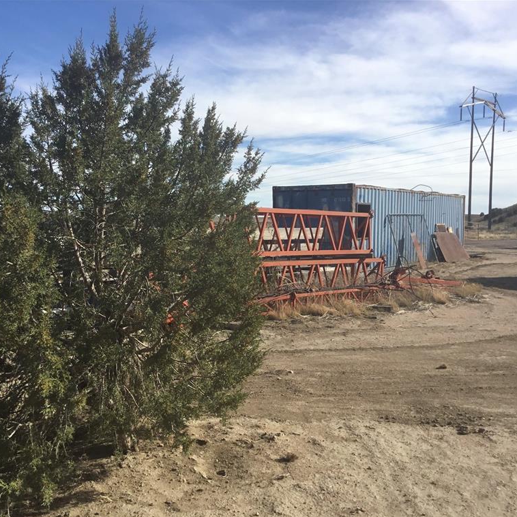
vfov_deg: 44.9
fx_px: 625
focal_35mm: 37
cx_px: 204
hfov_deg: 44.7
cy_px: 261
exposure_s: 1/1597
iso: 25
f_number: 2.4
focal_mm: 3.3
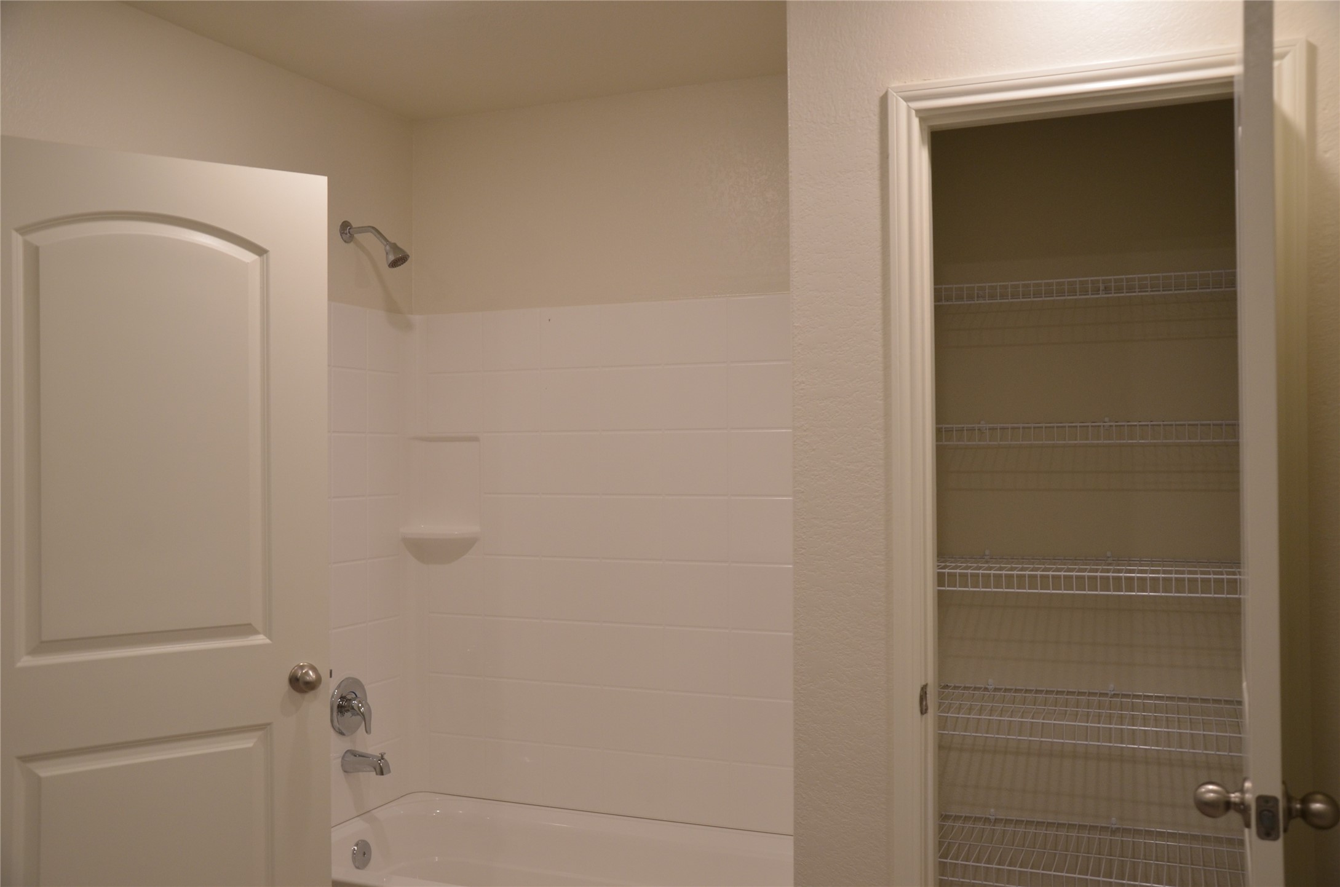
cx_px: 670
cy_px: 444
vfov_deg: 39.8
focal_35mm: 33
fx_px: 1226
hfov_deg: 57.3
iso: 500
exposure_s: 1/60
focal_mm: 22
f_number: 4
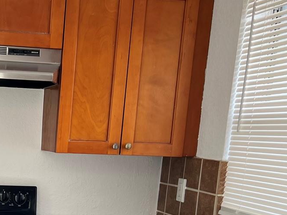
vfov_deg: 22.2
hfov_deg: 28.3
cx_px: -18
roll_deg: -2.3
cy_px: 225
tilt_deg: -10.2
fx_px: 522
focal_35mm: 63
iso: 125
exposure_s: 1/121
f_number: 1.5
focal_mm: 5.7
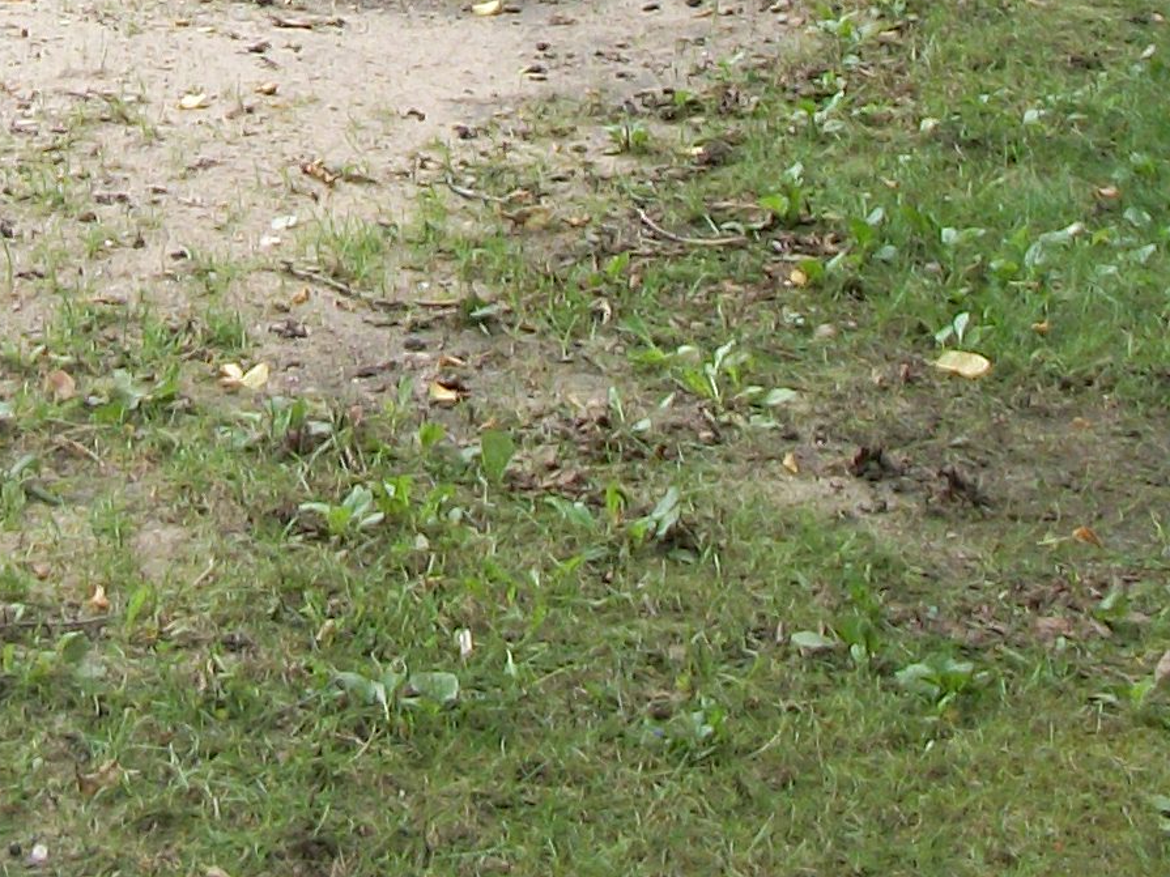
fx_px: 4833
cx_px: 63
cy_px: -633
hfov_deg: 13.6
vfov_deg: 9.9
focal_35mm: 143
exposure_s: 1/125
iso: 80
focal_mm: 5.7
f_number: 2.9
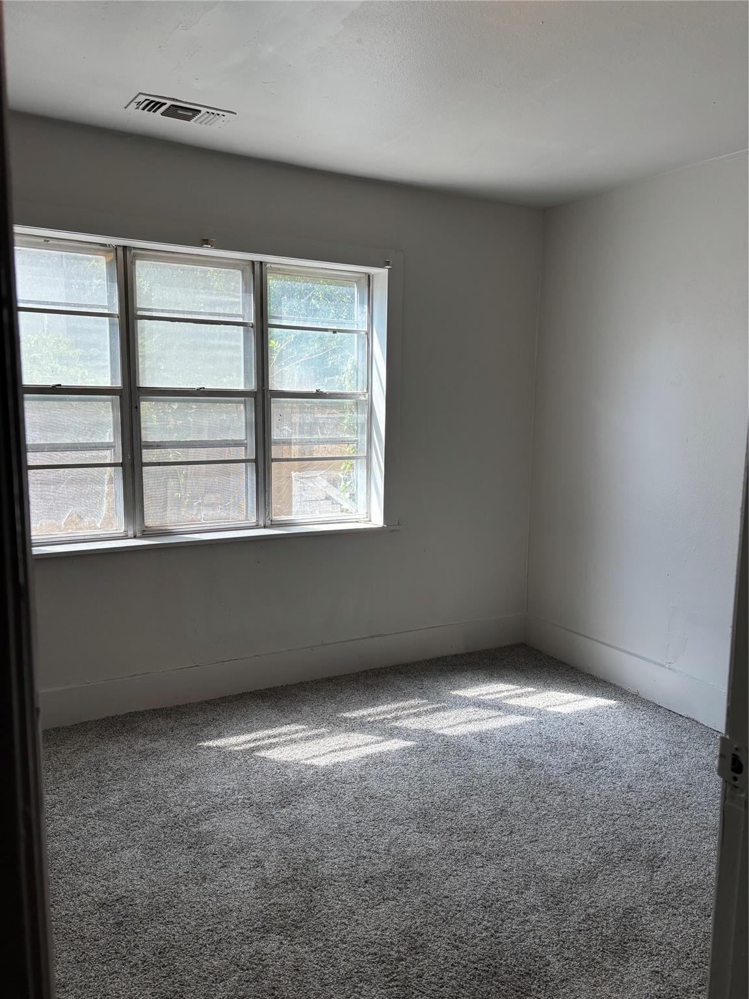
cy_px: 500
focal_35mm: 26
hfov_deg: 53.1
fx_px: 750
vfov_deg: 67.3
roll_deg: -1.1
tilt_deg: -8.2
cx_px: 374
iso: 40
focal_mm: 5.96
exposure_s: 1/168
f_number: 1.6
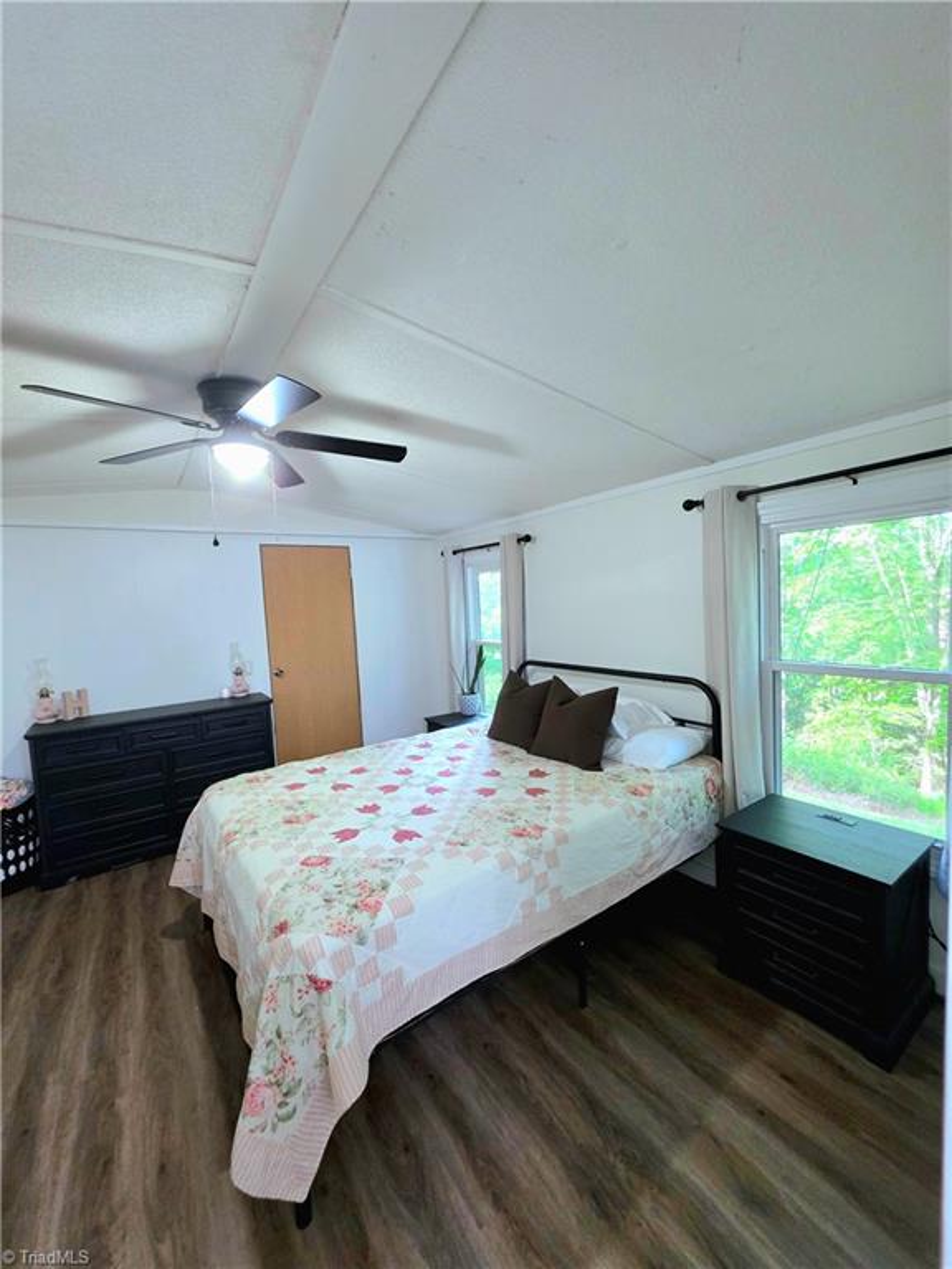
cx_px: 476
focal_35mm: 13
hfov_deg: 89.9
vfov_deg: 106.2
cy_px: 634
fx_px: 477
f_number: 1.9
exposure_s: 1/60.2
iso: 320
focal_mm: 2.2
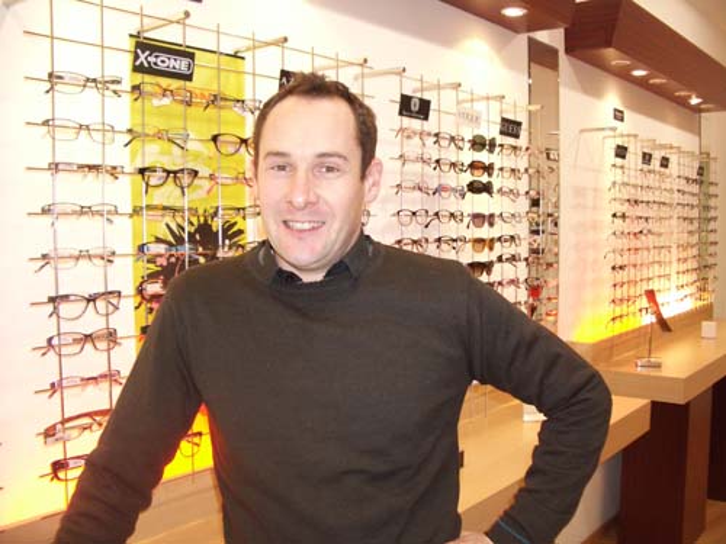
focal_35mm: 35
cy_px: 272
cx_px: 363
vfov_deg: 40.7
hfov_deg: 52.6
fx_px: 734
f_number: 2.6
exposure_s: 1/60
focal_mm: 5.8
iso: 200
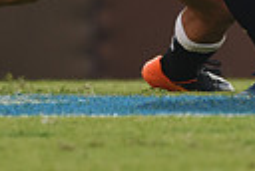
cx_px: 335
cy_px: -208
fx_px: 13476
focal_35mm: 1898
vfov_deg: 0.7
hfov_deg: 1.1
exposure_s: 1/800
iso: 640
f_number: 4
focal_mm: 420
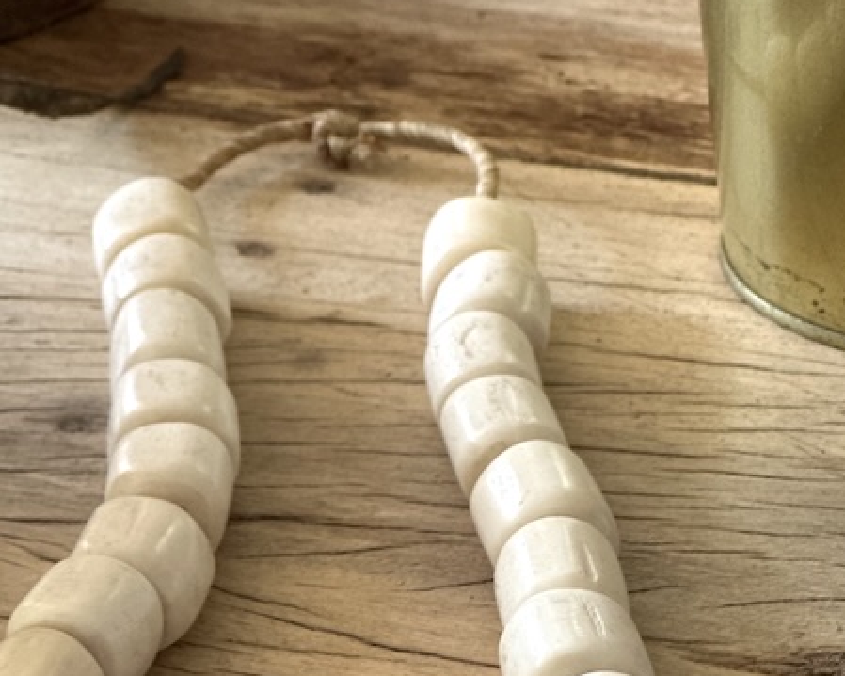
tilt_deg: -33.7
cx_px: 324
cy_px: 652
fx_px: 3350
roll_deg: +1.8
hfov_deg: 14.4
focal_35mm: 134
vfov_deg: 11.4
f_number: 2.8
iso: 200
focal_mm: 9
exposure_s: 1/40
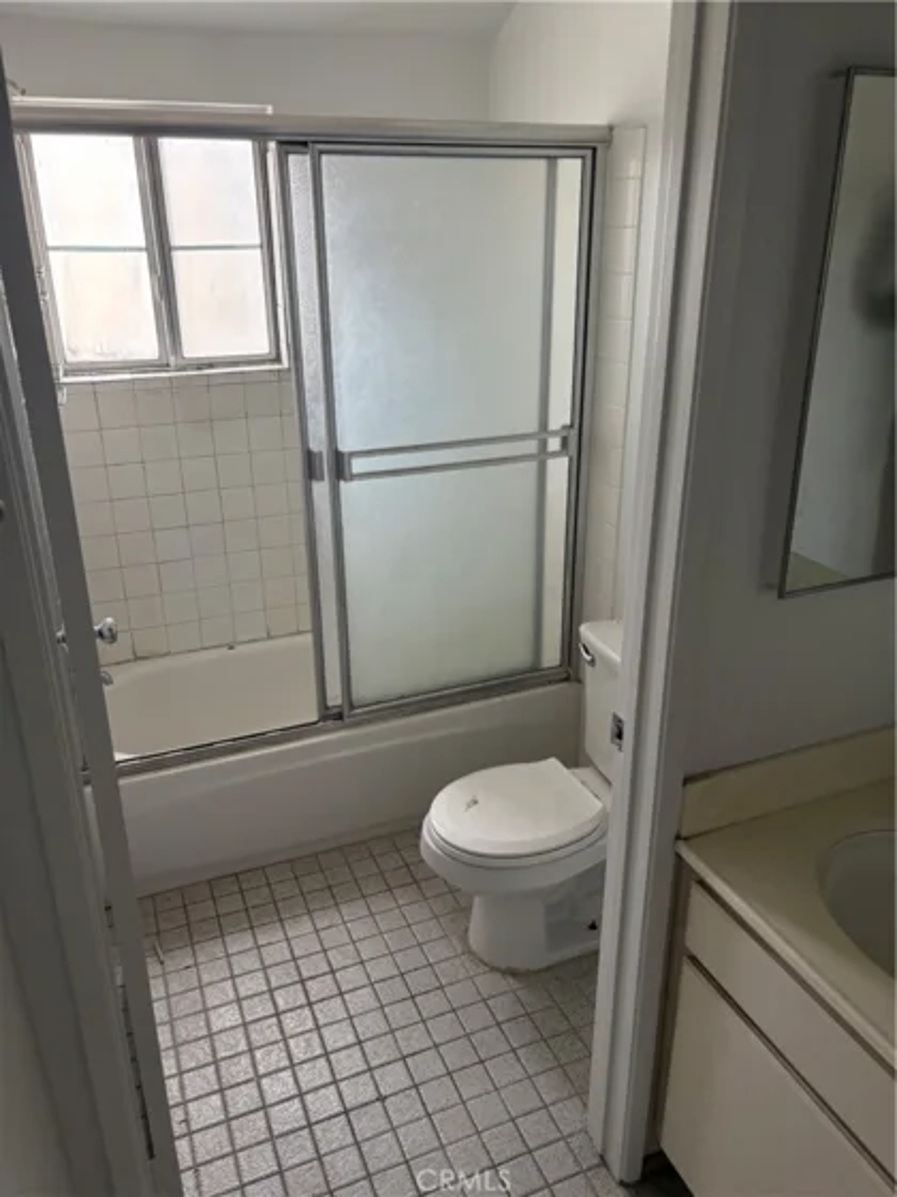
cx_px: 448
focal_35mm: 26
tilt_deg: -21.0
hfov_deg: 53.1
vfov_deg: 67.3
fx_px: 898
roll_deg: +2.8
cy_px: 598
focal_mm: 5.96
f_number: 1.6
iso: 125
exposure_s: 1/141
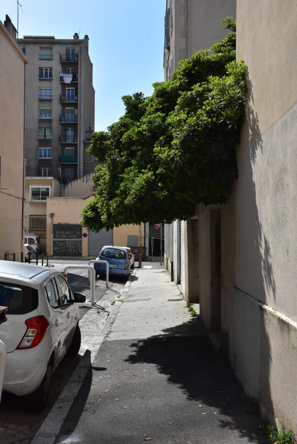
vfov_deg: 49.5
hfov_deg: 34.2
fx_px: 482
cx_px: 148
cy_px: 222
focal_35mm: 39
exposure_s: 1/1250
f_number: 13
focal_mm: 26
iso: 1250
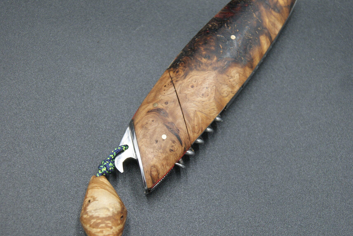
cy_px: 139
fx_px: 618
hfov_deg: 31.9
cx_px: 177
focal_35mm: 63
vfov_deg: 21.5
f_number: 4.5
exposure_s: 1/50
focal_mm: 28
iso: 100
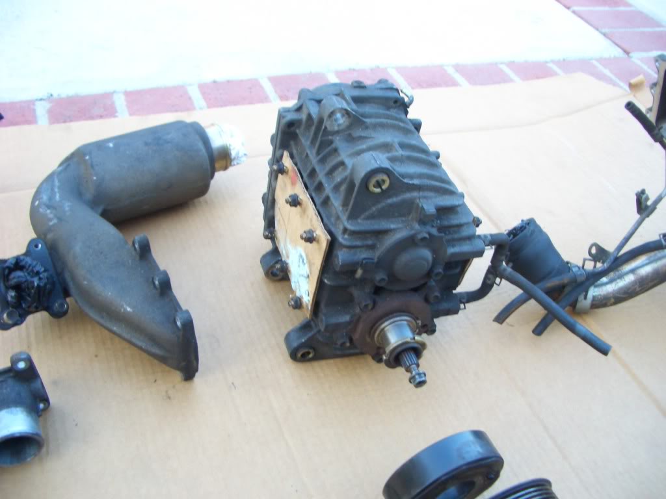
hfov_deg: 52.6
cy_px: 250
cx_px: 333
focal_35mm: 35
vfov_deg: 40.7
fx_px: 673
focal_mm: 5.8
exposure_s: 1/30
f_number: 2.6
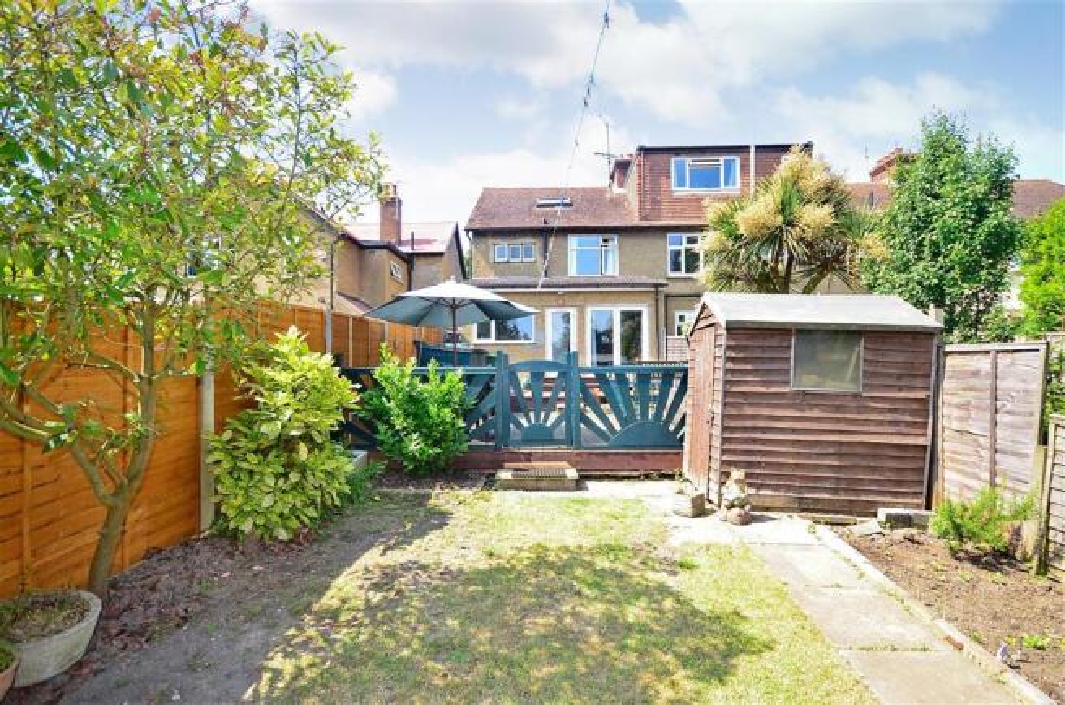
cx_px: 532
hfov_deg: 100.5
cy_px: 352
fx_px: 443
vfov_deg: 77.0
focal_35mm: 15
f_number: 5.6
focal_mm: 10
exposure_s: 1/125
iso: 200
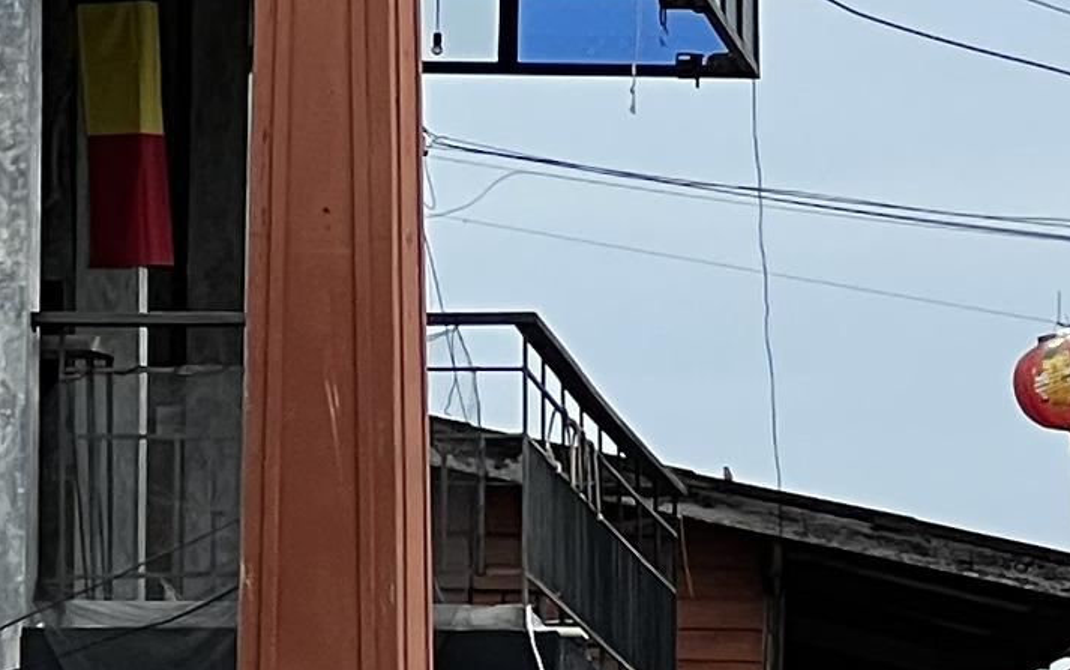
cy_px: 1112
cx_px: 1411
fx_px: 13359
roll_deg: -0.1
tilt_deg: +2.1
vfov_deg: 2.9
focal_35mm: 458
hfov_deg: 4.6
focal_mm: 9
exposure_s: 1/367
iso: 32
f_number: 2.8
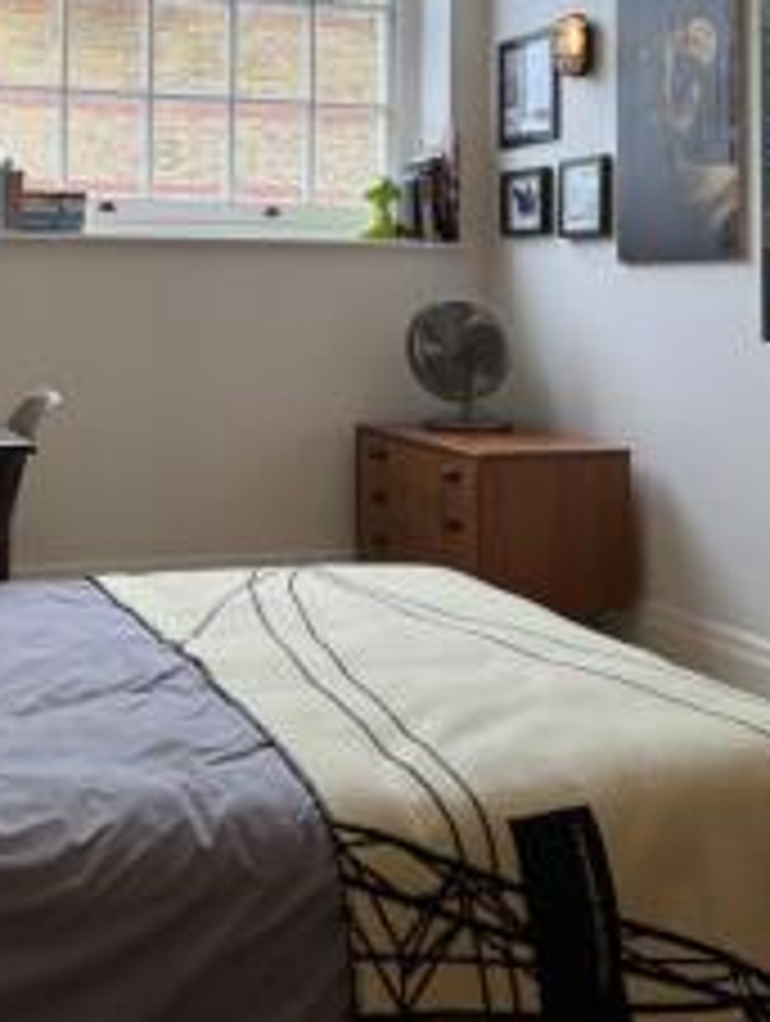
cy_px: 223
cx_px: 171
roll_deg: +0.1
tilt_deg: +4.3
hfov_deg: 28.6
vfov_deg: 37.0
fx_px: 1479
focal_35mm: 50
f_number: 1.5
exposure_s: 1/214
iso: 40
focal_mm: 5.7
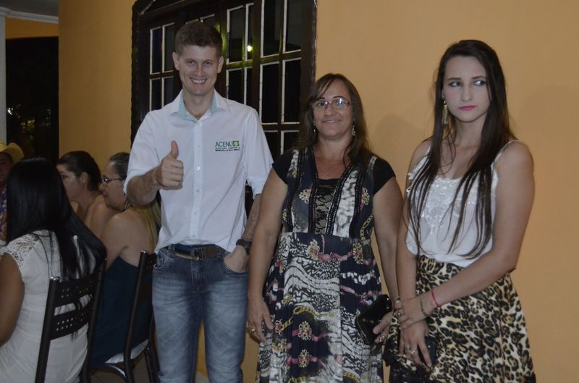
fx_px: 626
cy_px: 192
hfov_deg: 49.7
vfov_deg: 34.0
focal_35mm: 39
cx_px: 290
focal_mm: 26
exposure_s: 1/60
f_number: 4.2
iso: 3200
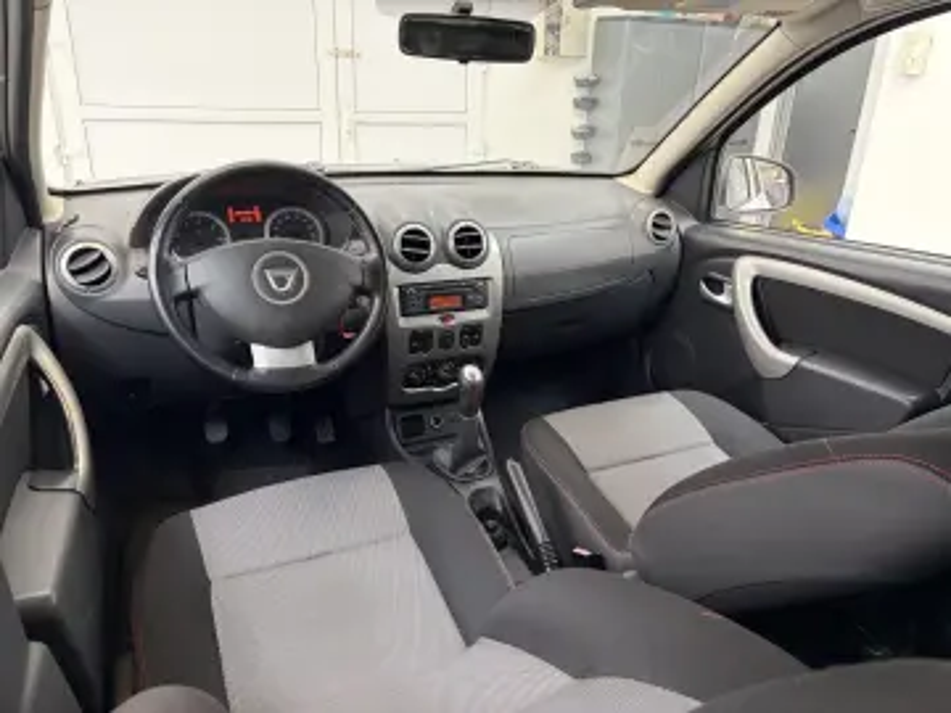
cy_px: 356
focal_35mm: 26
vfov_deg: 53.1
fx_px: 714
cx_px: 476
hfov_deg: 67.3
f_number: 1.6
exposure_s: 1/50
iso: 160
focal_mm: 5.96
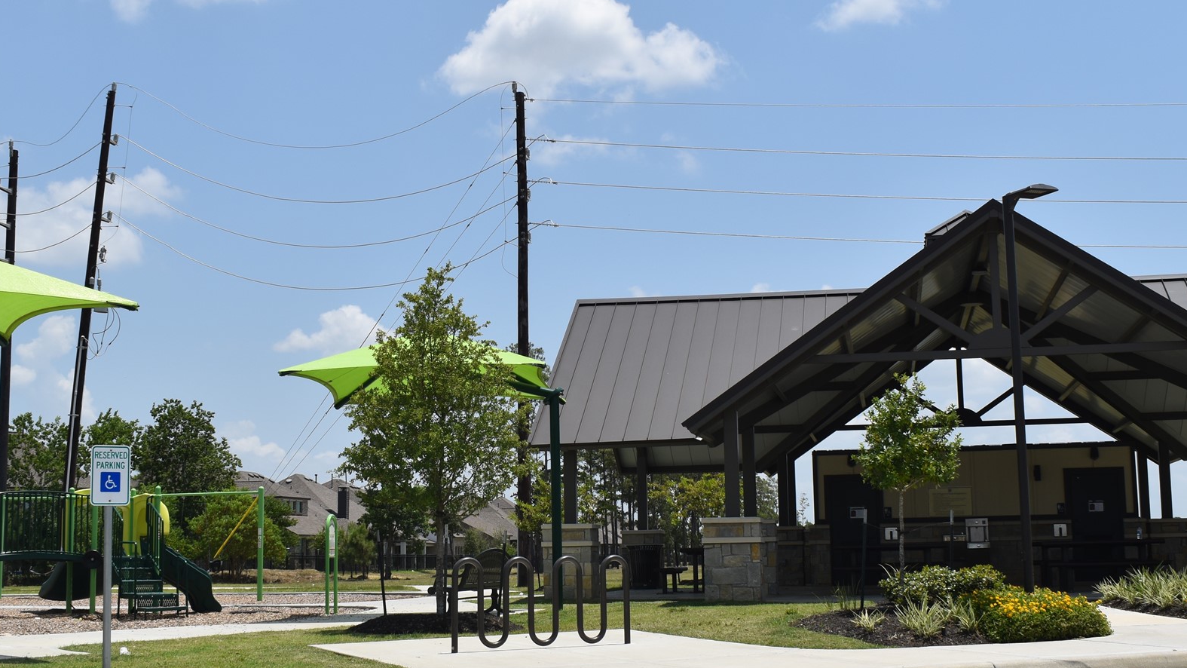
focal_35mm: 52
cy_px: 293
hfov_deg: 39.9
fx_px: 1637
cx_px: 591
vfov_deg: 23.0
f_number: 10
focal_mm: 24
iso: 100
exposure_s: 1/400
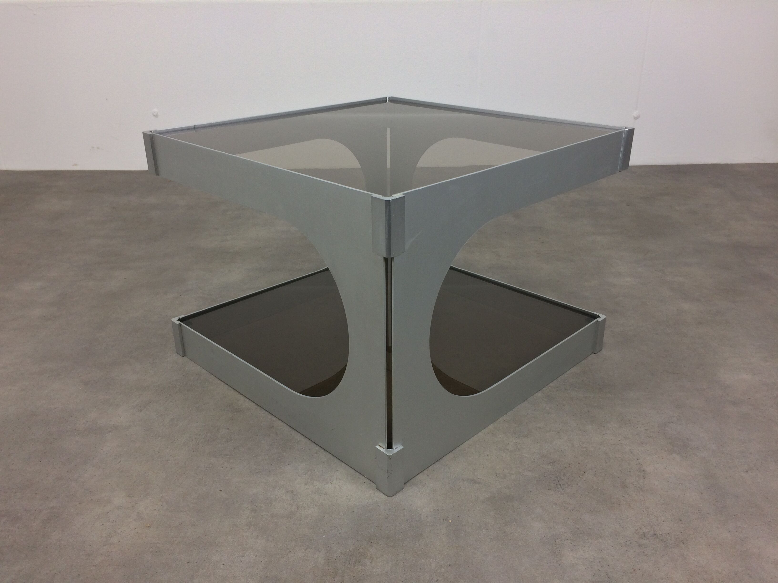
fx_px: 652
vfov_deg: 48.2
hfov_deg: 61.7
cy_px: 292
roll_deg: -0.3
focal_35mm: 29
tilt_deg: -23.5
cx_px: 389
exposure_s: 1/33
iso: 40
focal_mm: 4.15
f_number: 2.2
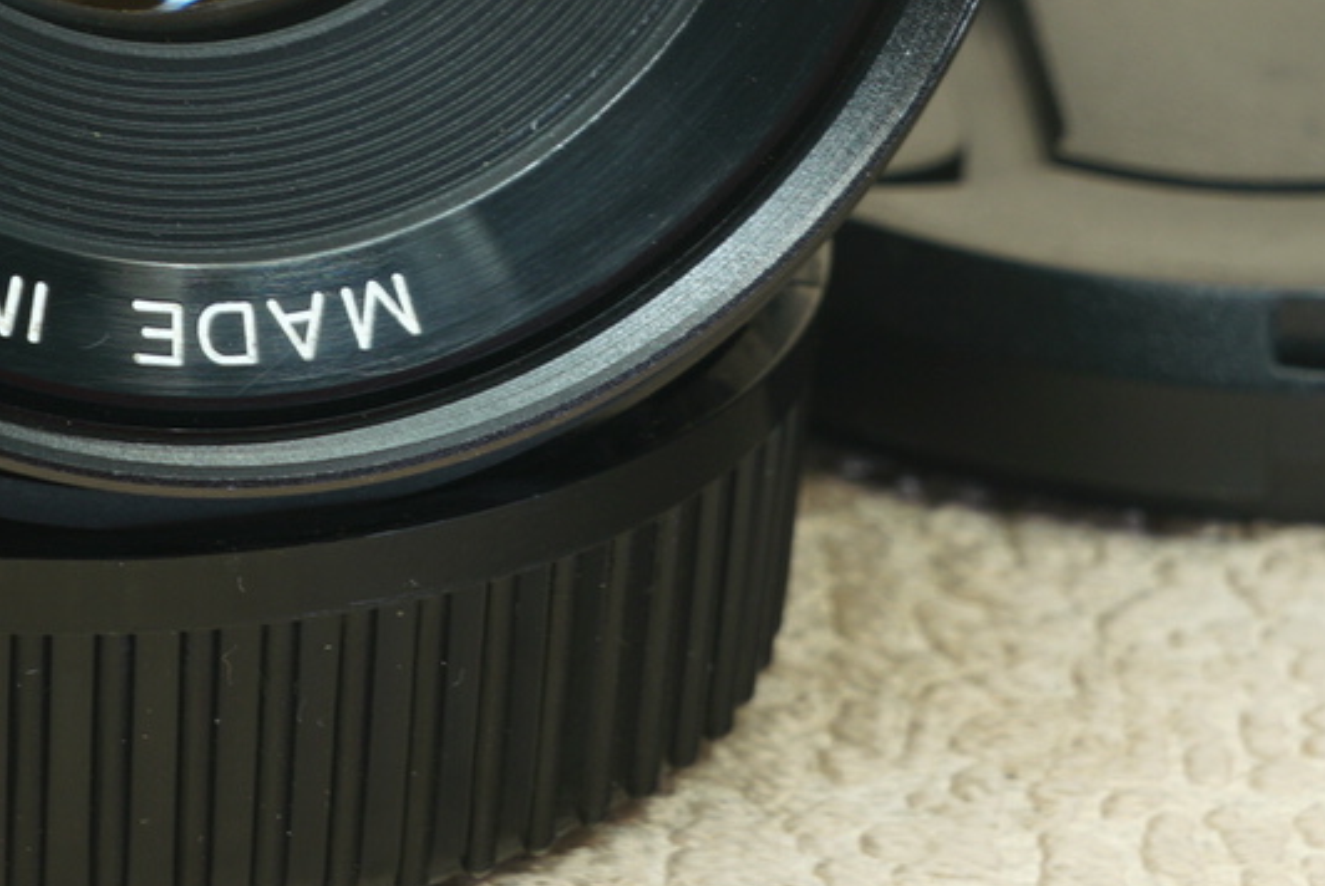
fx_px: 8843
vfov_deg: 5.7
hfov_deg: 8.6
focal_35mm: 240
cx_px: 416
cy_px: -266
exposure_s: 2
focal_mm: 53
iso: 100
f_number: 9
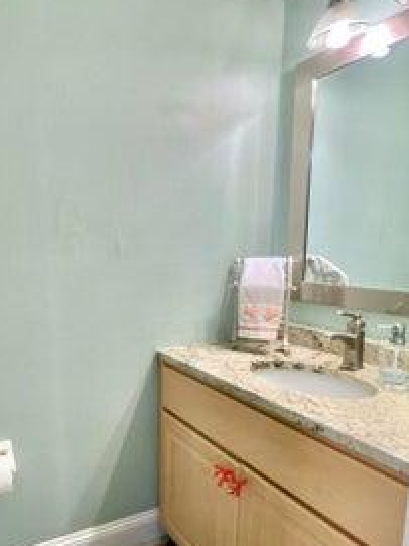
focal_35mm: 23
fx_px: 363
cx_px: 81
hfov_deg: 54.7
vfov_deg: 73.6
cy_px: 308
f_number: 1.8
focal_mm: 1.57
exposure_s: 1/60
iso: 160
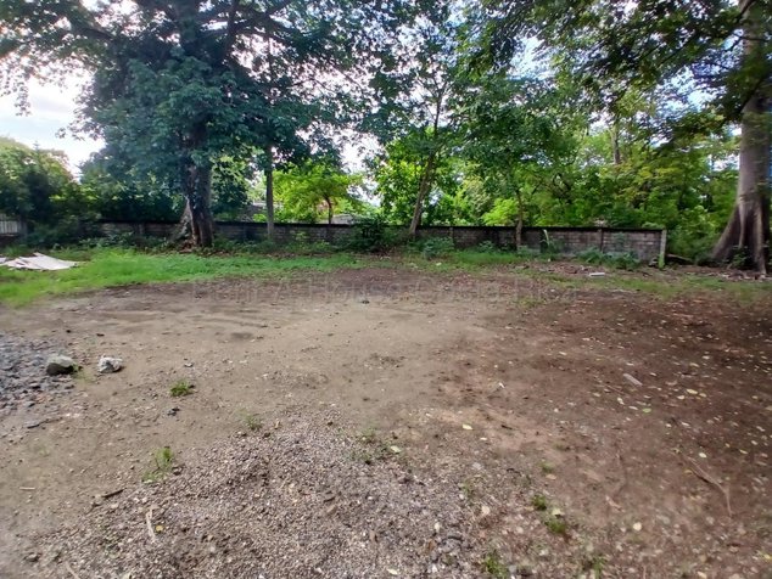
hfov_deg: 91.0
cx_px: 386
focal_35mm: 17
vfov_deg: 74.8
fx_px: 379
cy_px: 290
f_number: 2.2
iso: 50
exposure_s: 1/163
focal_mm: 1.4
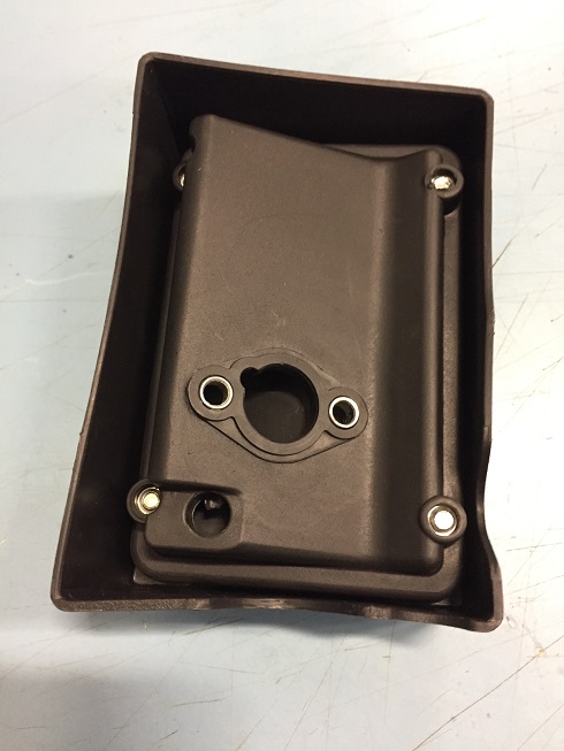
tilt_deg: -70.5
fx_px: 630
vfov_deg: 61.7
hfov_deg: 48.2
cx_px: 282
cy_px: 376
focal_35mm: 29
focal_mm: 4.15
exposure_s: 1/20
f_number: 2.2
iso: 250
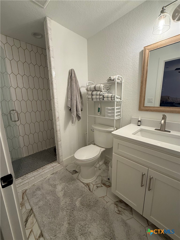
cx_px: 90
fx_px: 97
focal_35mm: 14
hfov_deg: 85.7
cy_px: 120
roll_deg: +0.7
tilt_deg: -11.9
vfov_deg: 102.1
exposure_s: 1/60
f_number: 2.2
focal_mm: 2.22
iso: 200
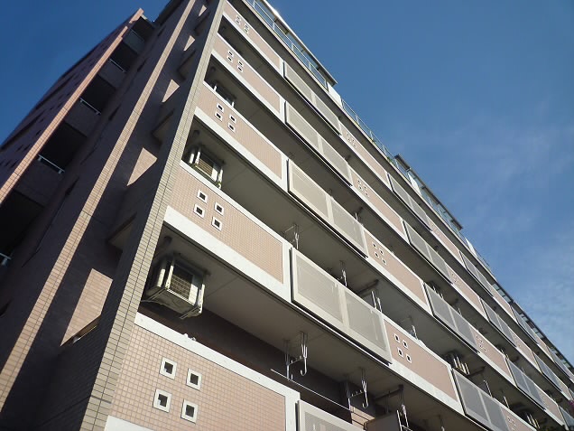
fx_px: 415
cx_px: 287
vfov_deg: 54.9
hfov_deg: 69.4
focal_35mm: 25
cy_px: 216
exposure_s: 1/640
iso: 80
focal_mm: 4.4
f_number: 4
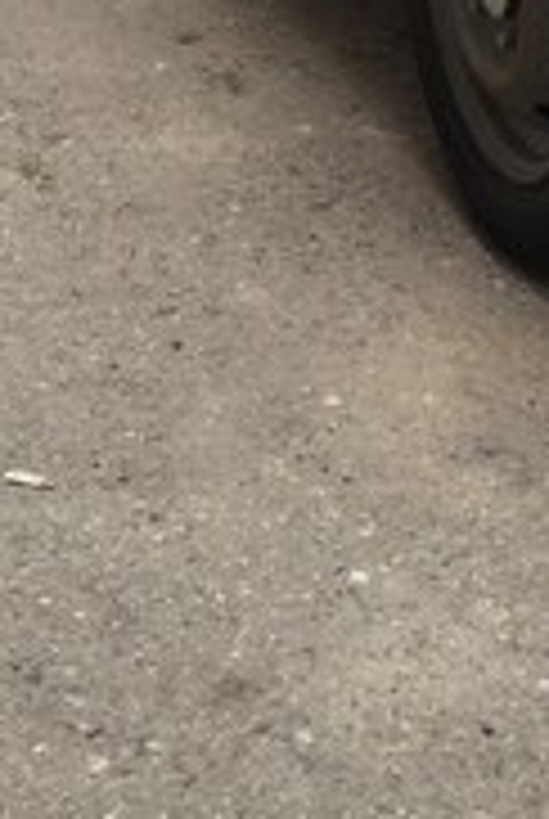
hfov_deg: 16.0
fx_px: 1869
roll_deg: -4.2
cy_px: -261
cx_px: 680
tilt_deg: -7.5
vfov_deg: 22.1
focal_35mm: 82
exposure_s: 1/118
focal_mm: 4.15
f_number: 2.2
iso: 32
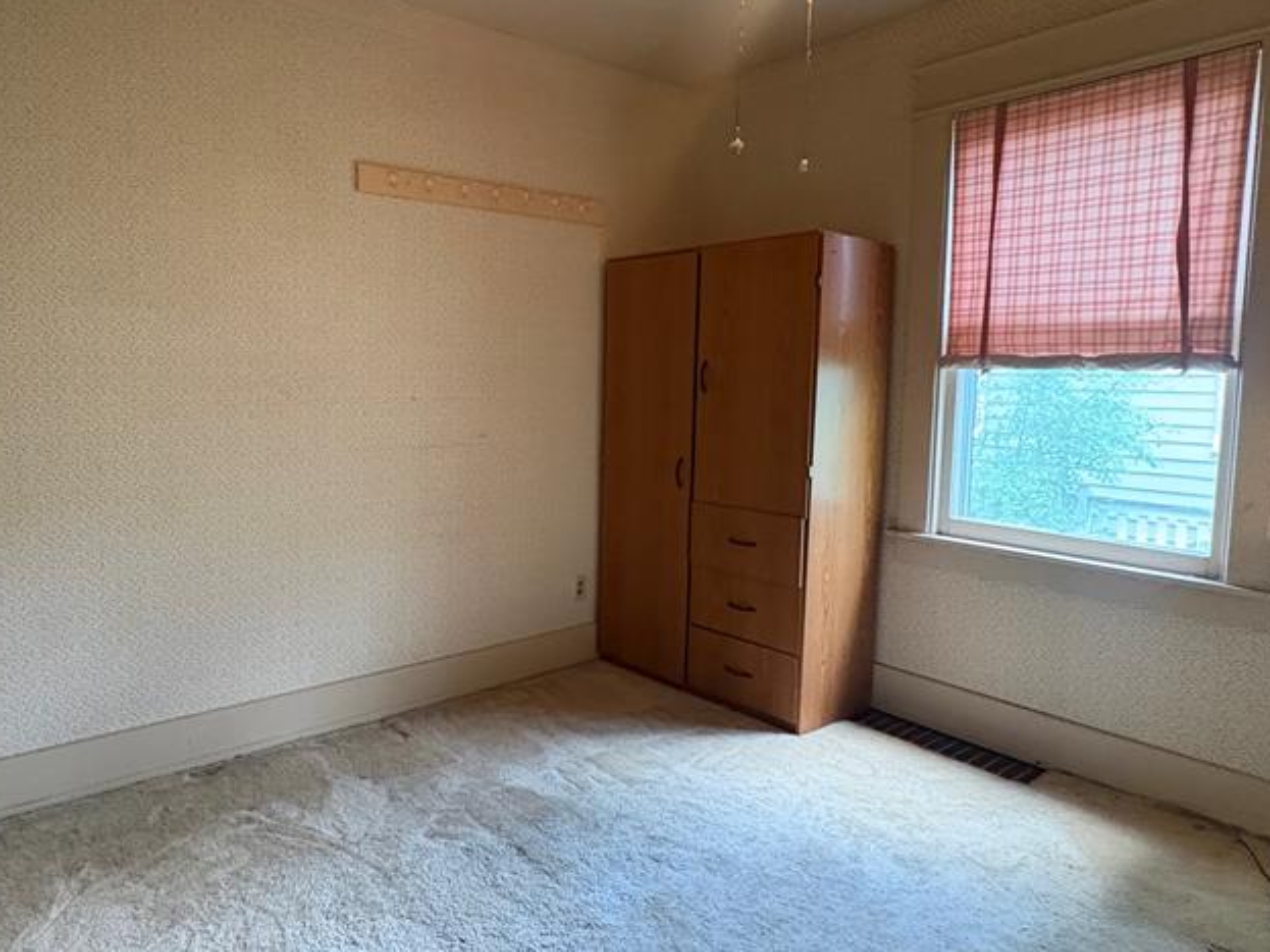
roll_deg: -0.2
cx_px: 495
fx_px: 844
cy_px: 434
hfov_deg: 73.0
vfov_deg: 58.8
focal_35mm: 23
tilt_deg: -4.2
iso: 800
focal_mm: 2.22
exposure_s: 1/60
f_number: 2.2
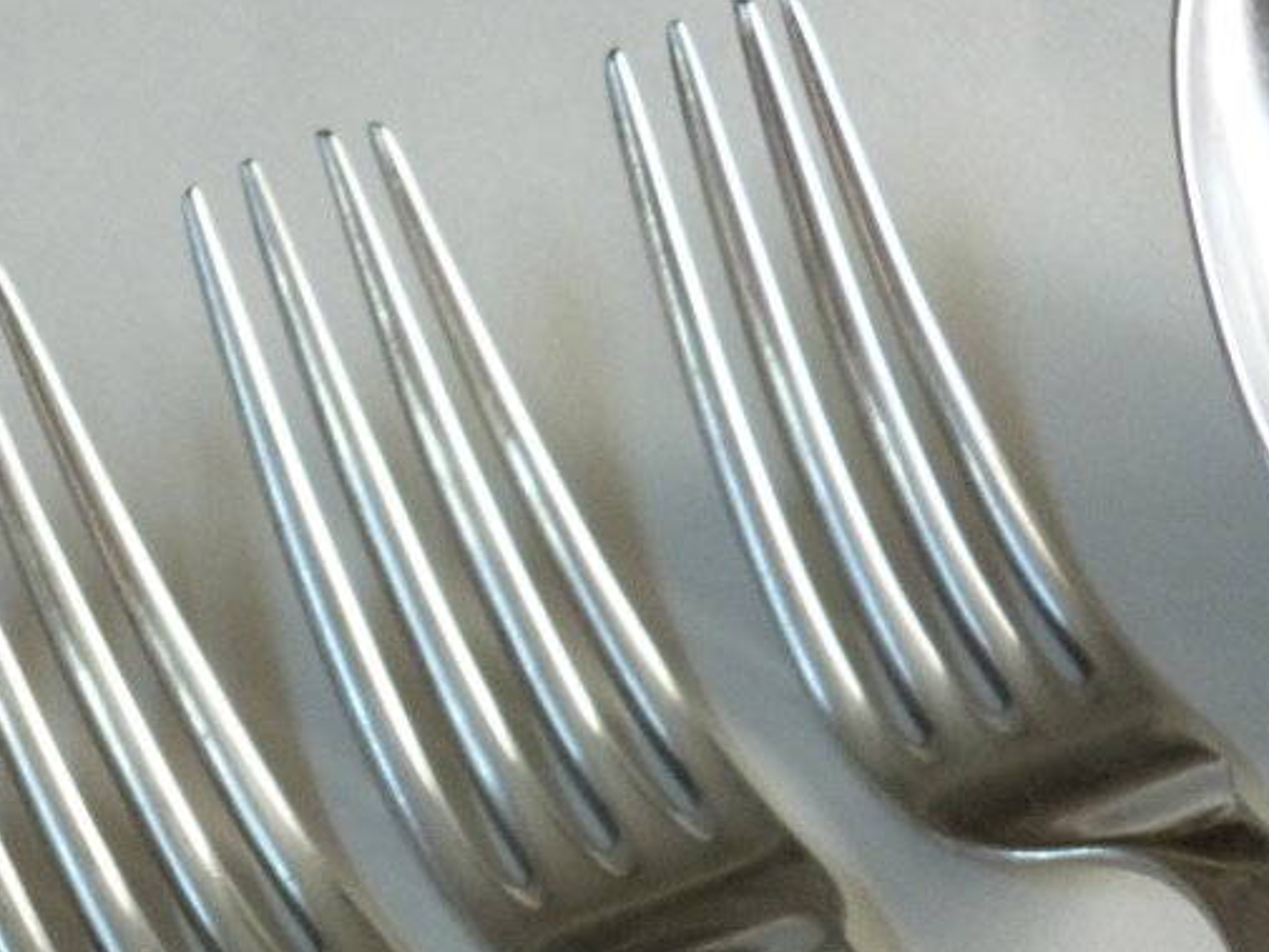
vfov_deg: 15.2
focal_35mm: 95
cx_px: -221
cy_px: 1047
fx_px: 3483
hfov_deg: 19.5
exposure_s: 1/30
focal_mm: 7.1
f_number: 3.1
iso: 400
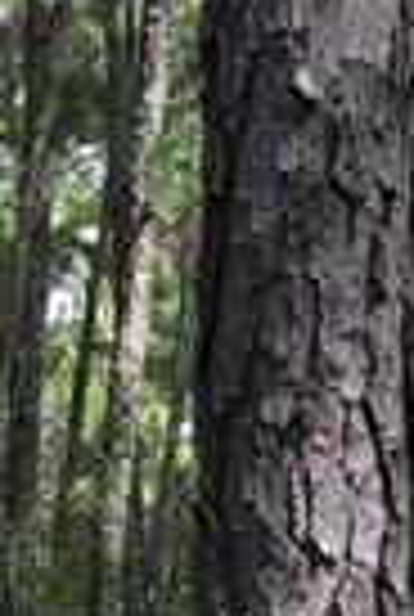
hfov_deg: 5.5
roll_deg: -0.4
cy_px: 710
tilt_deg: +7.3
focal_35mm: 225
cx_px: 1512
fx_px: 3861
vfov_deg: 9.0
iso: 32
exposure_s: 1/210
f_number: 2.2
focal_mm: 4.15
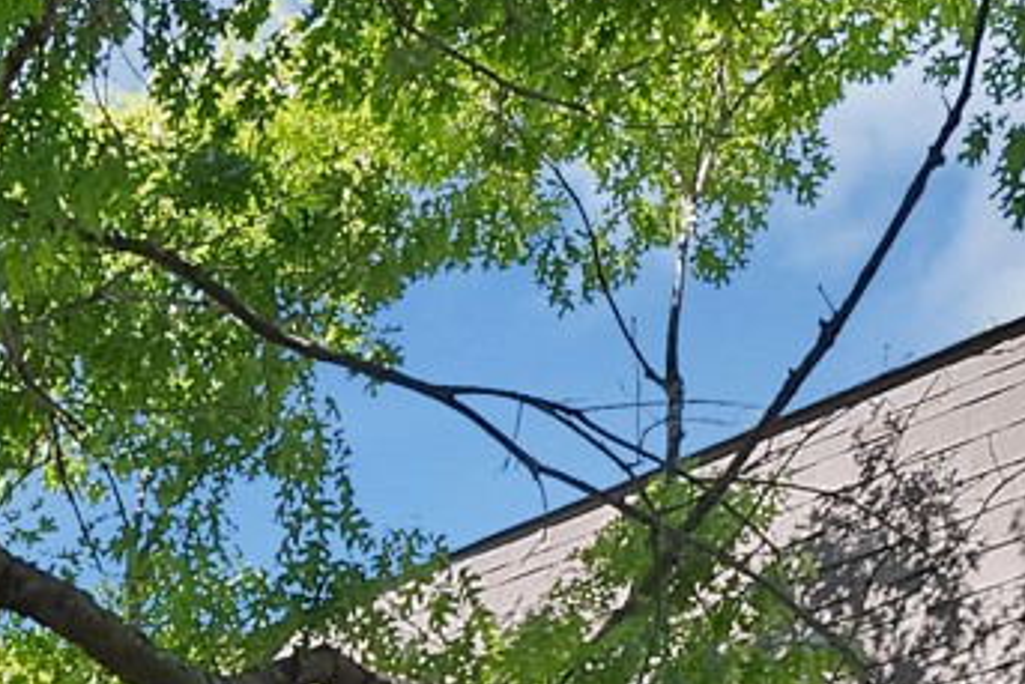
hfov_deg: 25.6
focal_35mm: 70
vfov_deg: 14.4
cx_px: -236
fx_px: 1994
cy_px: 1544
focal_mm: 12
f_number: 9
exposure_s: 1/80
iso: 640
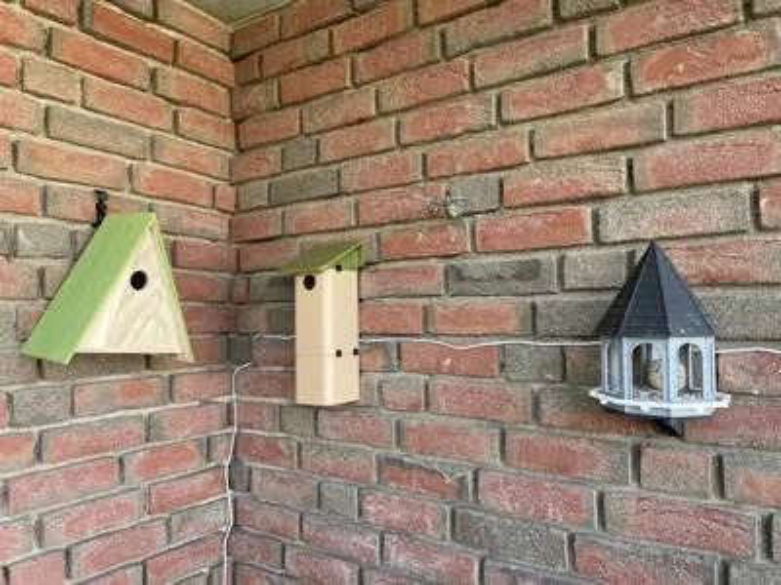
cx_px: 390
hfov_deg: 67.3
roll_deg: +1.2
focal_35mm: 26
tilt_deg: +3.4
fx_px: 587
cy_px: 292
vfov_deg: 53.1
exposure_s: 1/121
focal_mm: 4.2
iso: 40
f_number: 1.6
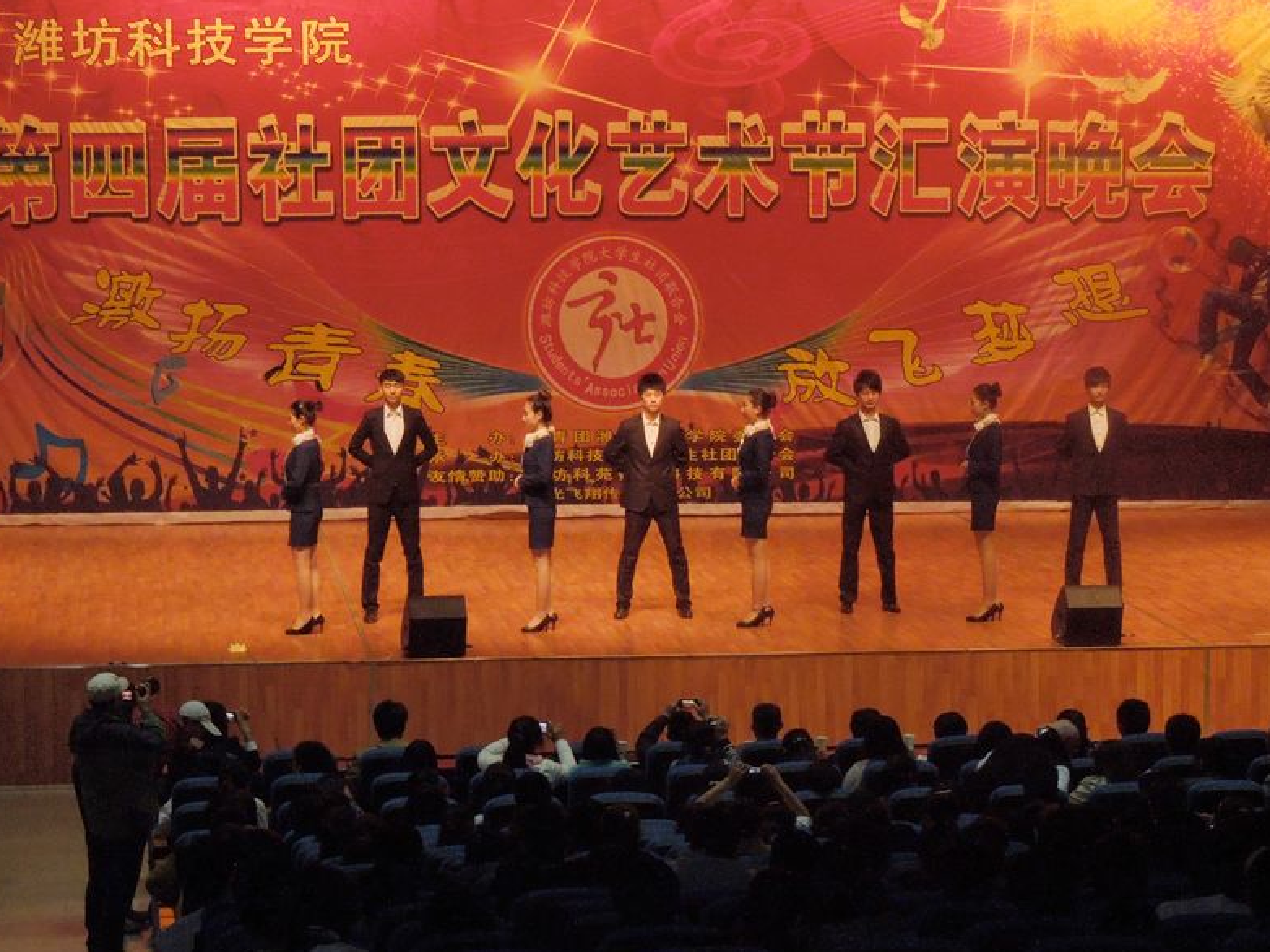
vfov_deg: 12.1
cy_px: 431
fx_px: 4475
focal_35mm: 122
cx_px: 580
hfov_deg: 16.2
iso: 800
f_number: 4.7
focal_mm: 19.1
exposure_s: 1/50
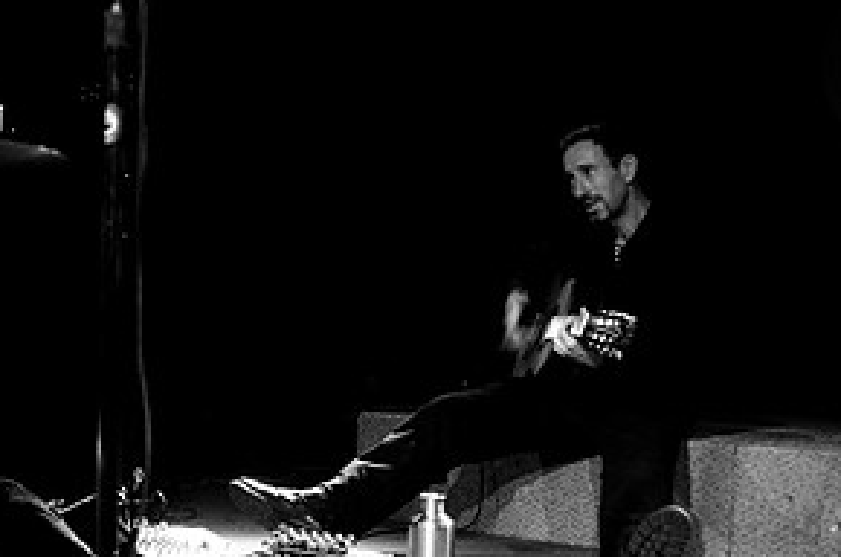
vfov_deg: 22.4
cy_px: 358
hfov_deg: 32.9
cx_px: 218
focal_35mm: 60
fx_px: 1399
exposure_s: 1/30
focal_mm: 20
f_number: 2.8
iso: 800
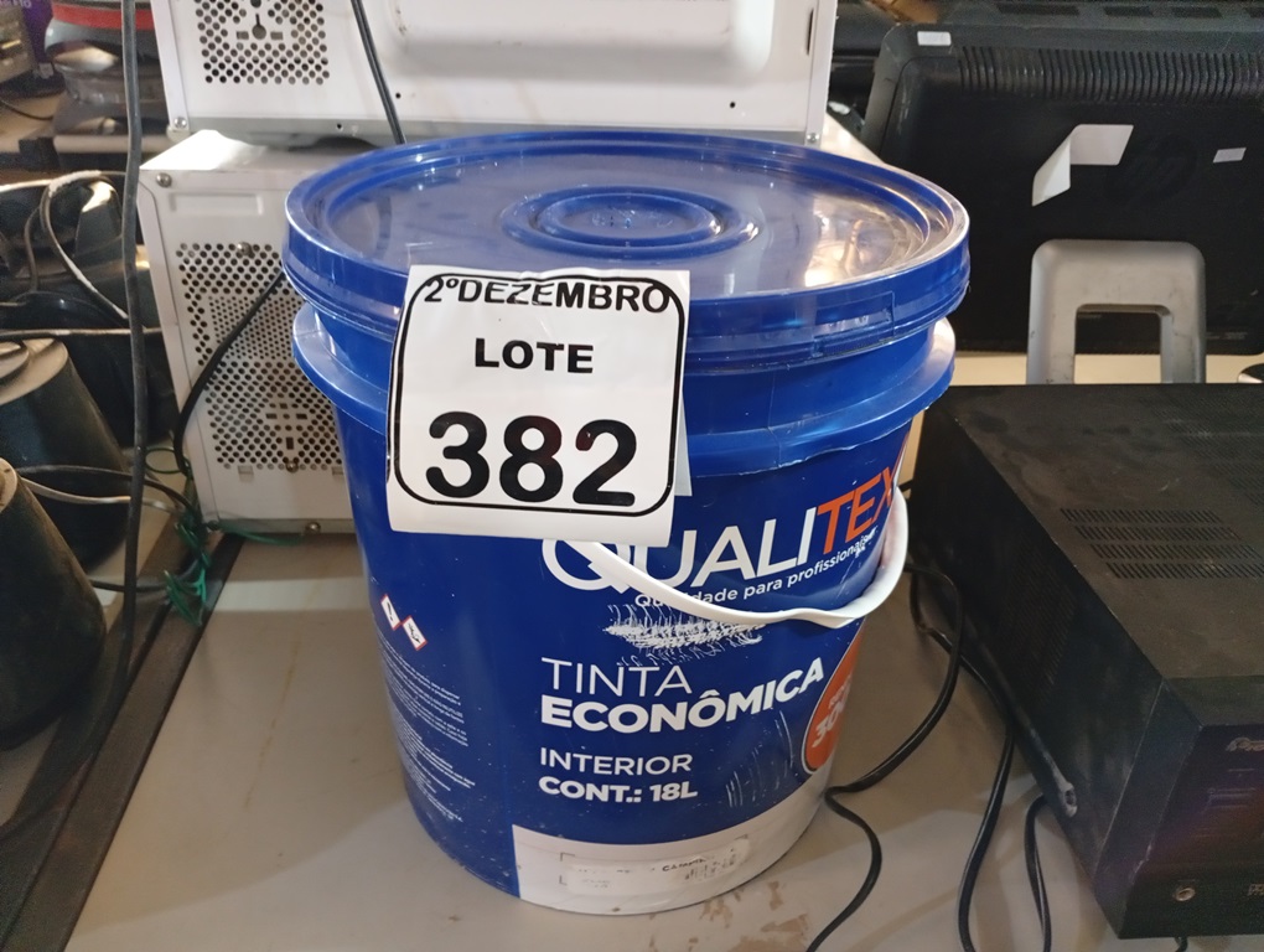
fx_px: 987
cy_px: 476
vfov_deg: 51.5
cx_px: 632
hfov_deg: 65.2
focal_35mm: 27
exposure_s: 1/20
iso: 1273
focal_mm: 3.98
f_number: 1.8
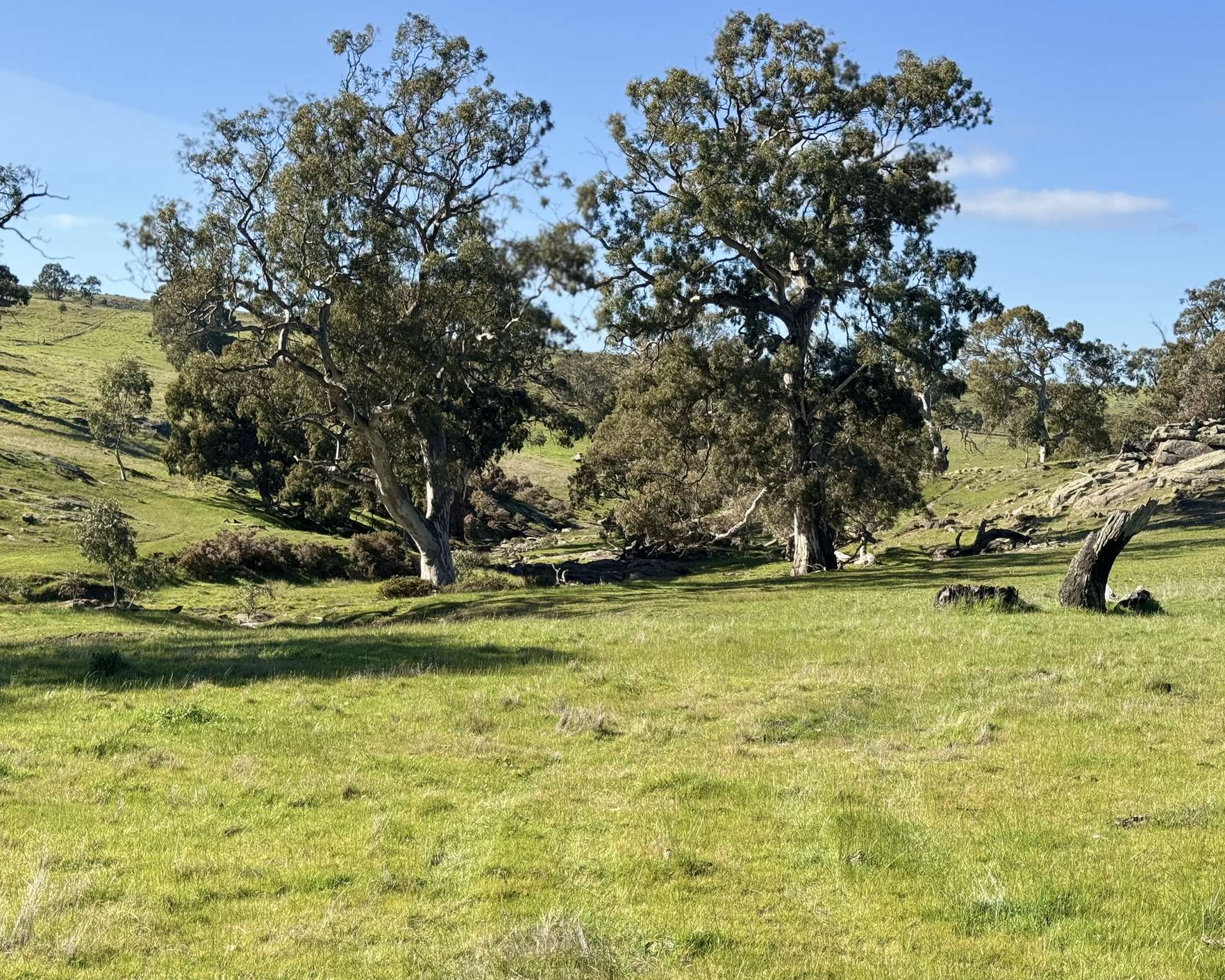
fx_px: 1849
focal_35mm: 51
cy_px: 483
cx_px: 586
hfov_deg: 36.7
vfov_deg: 29.7
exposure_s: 1/2110
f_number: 1.78
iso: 64
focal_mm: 6.76
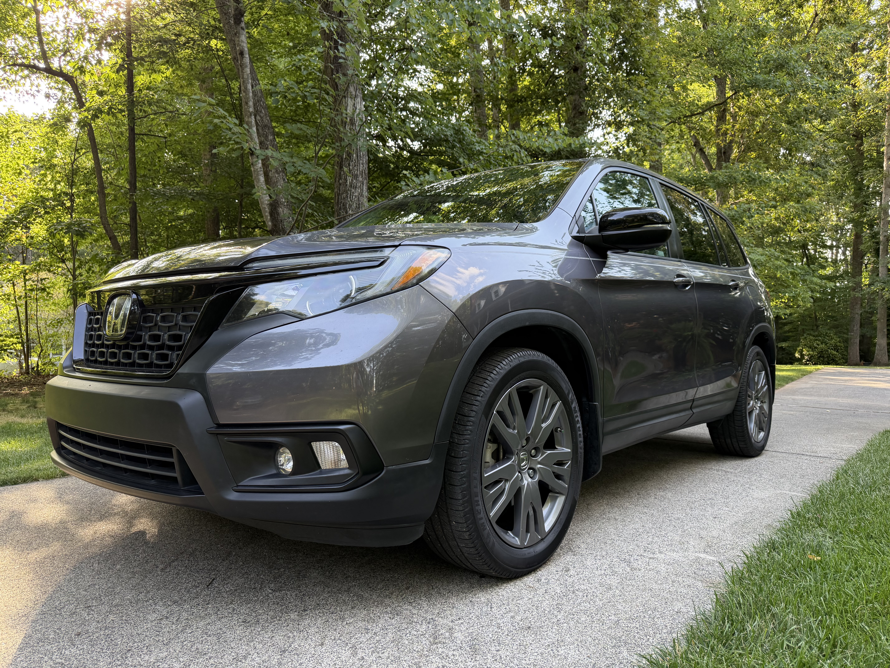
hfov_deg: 71.6
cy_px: 334
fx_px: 617
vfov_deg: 56.8
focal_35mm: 24
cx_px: 445
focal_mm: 6.76
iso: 125
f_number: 1.78
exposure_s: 1/194
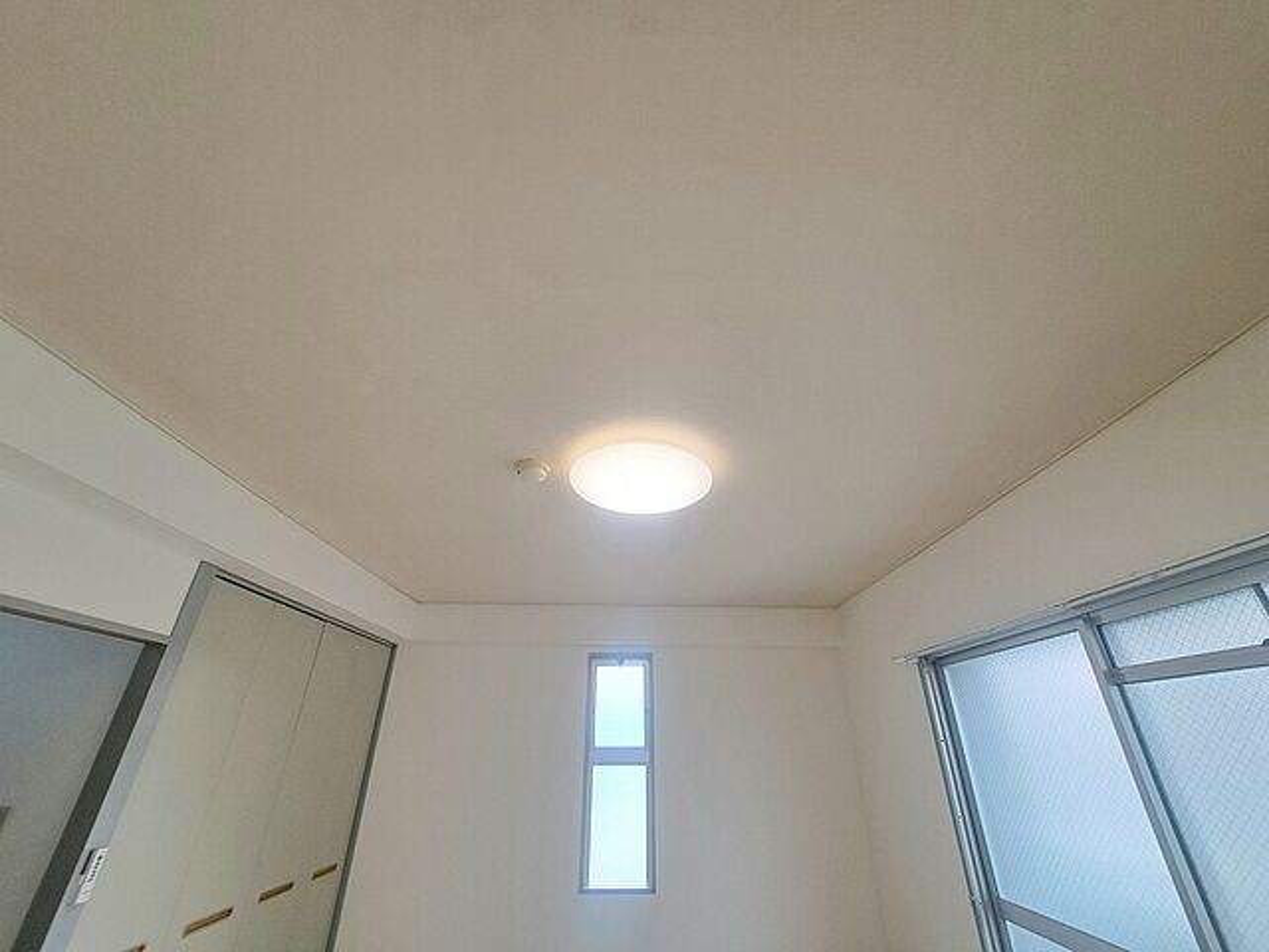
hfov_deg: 106.2
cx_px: 634
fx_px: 477
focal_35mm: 13
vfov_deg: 89.9
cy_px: 476
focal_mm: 1.74
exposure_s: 1/100
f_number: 2.2
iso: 50
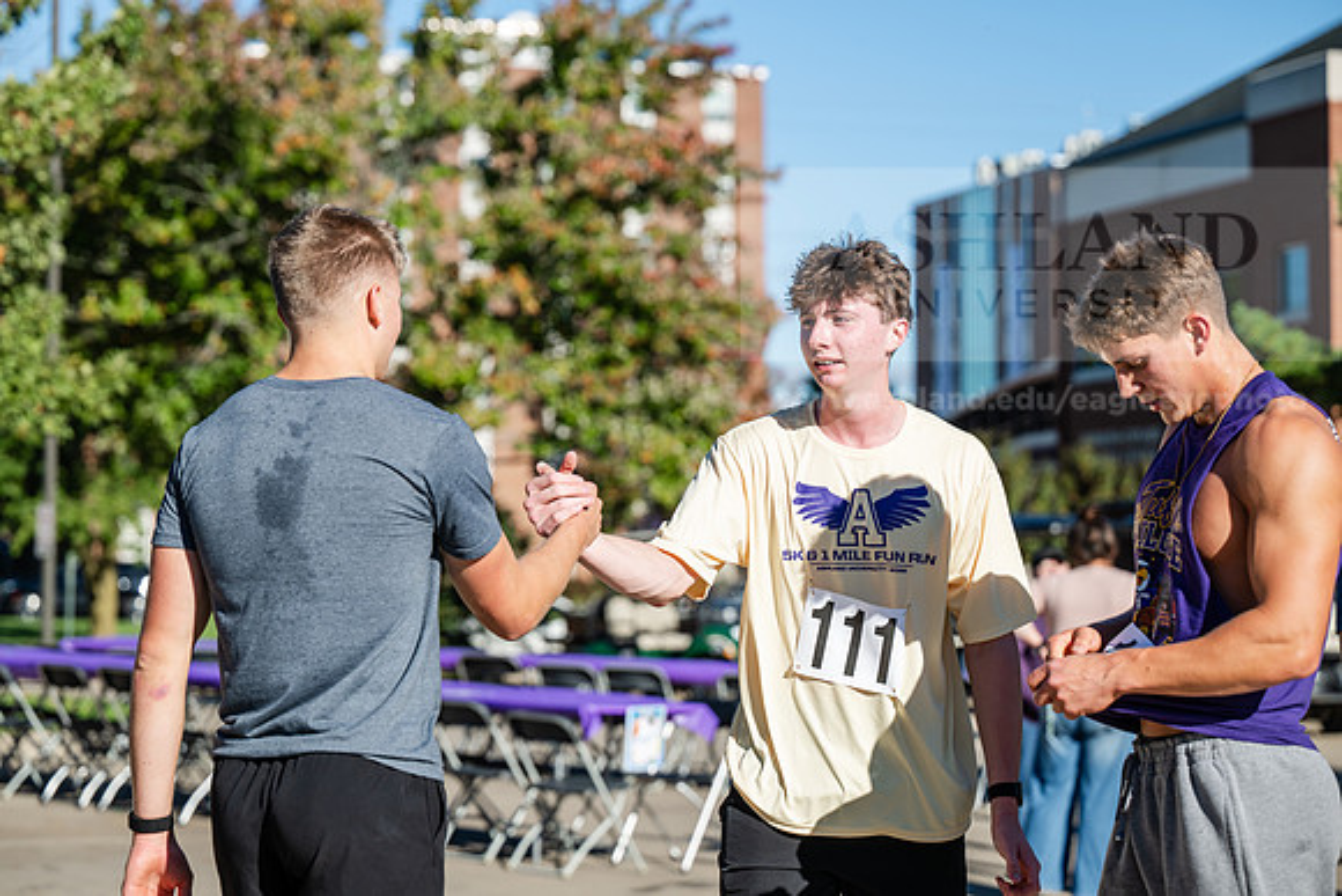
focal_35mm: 89
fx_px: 3318
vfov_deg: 15.4
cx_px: 671
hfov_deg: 22.9
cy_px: 448
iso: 100
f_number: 3.5
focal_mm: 89
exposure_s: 1/1250
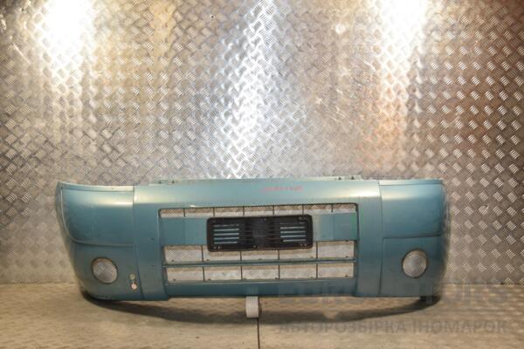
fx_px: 655
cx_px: 262
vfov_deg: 29.9
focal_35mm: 45
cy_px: 174
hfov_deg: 43.6
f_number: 5.6
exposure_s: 1/200
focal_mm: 30
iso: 800
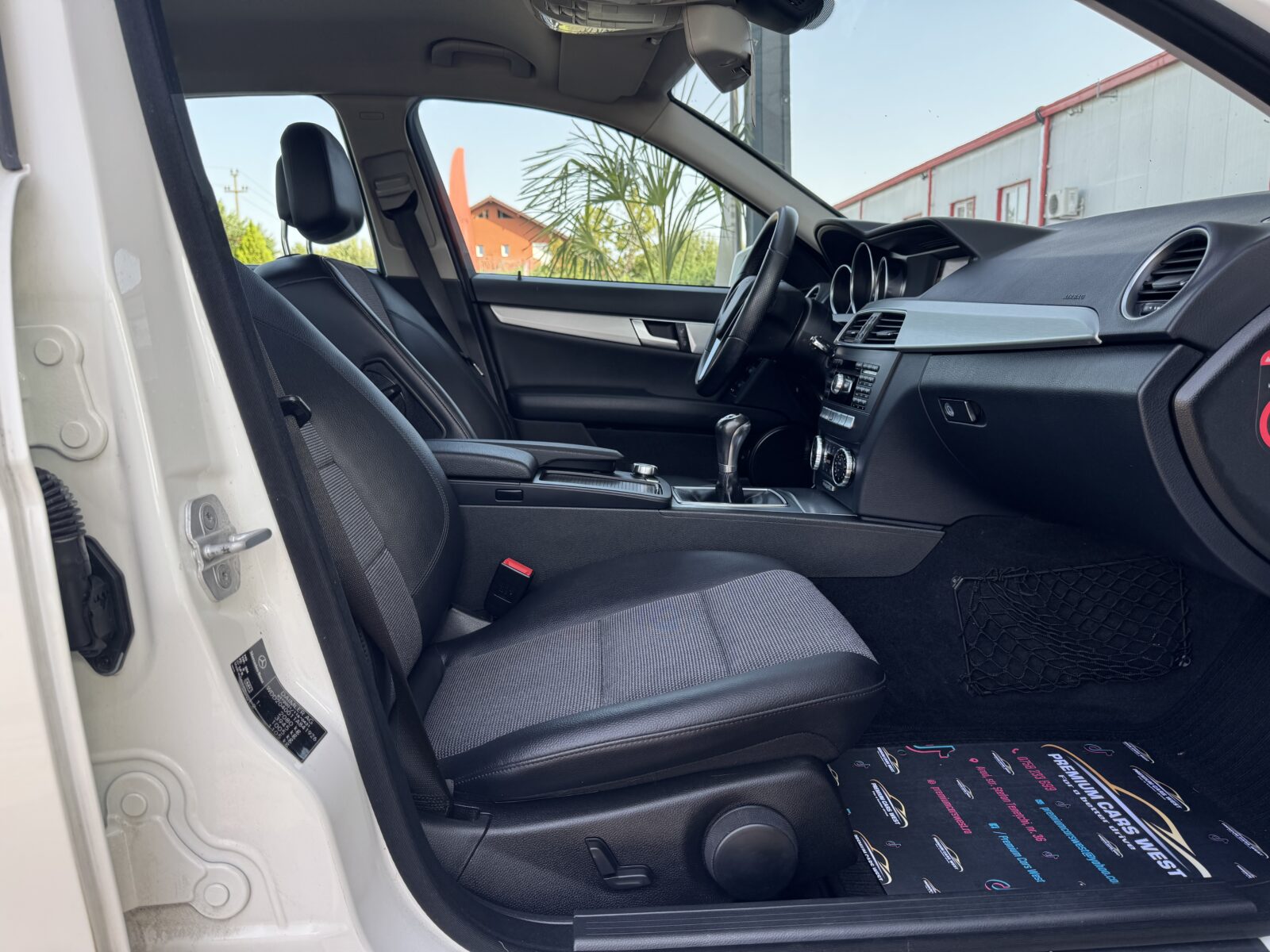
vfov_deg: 56.8
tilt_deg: -9.8
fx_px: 881
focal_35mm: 24
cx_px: 635
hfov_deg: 71.6
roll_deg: +1.5
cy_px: 476
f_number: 1.78
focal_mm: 6.76
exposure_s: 1/326
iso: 80
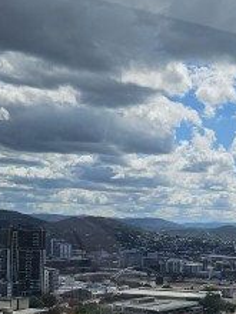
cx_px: 298
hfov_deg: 20.3
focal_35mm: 67
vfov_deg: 28.4
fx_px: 609
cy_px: 244
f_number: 1.7
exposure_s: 1/1925
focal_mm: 6.3
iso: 10
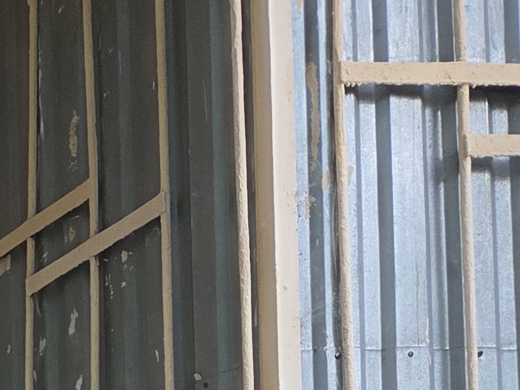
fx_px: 1547
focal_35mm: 103
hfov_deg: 15.6
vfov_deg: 12.7
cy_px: 763
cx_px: -481
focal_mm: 5.4
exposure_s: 1/180
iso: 80
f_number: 1.8
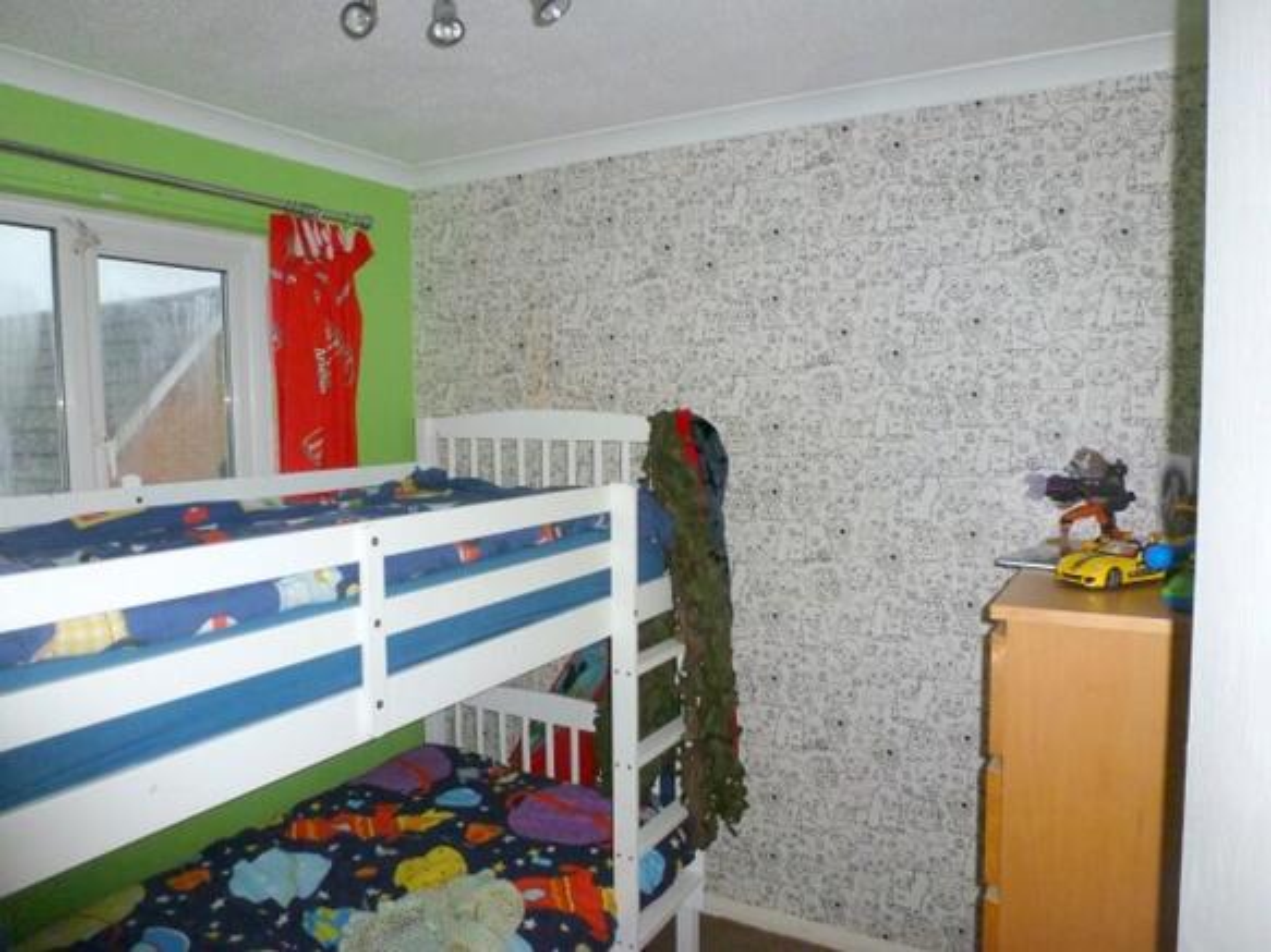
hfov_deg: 71.6
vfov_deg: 56.8
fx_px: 881
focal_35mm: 24
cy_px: 476
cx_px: 636
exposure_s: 1/60
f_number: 3.3
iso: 250
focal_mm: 4.3
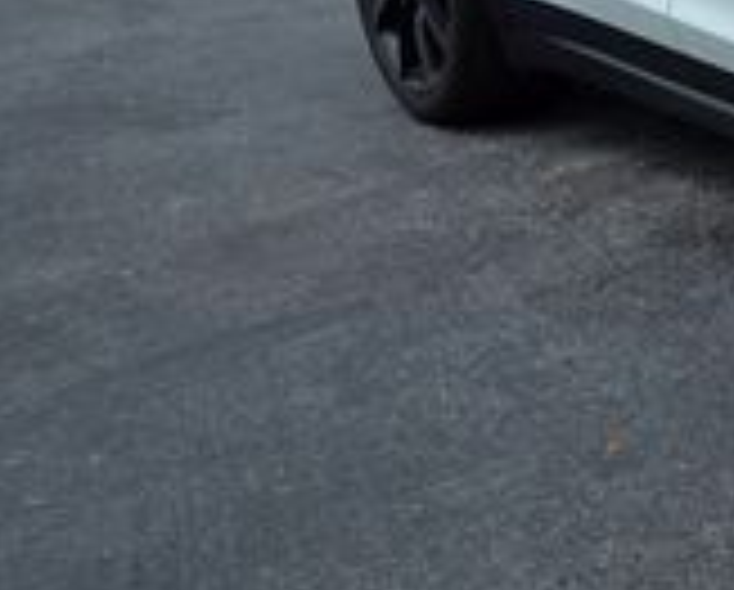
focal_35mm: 88
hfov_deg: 17.5
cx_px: 1328
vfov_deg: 17.2
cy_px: 23
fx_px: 1915
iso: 80
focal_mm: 6.3
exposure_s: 1/7626
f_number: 1.7
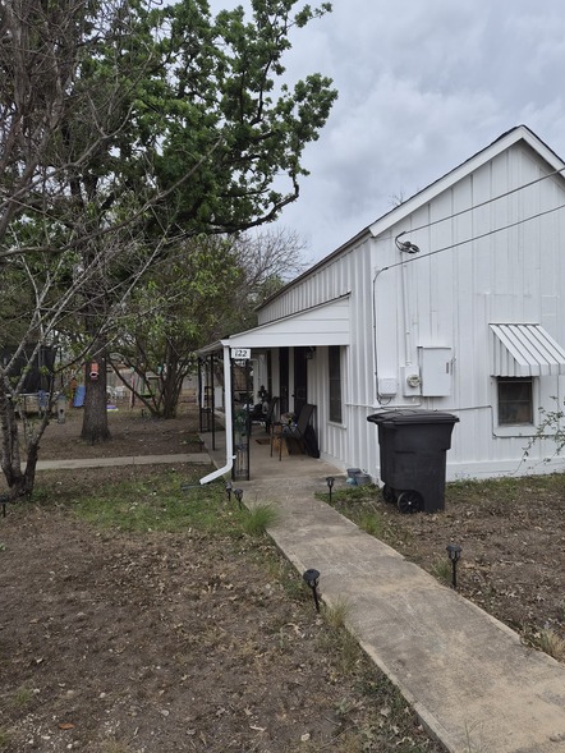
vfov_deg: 69.4
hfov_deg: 54.8
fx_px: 544
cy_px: 366
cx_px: 306
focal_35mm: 25
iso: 80
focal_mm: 5.4
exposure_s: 1/2520
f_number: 1.8
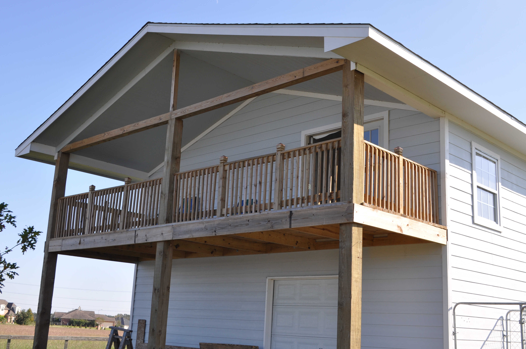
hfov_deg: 46.4
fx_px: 613
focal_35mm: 42
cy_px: 174
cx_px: 263
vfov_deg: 31.8
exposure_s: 1/250
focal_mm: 28
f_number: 8
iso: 200
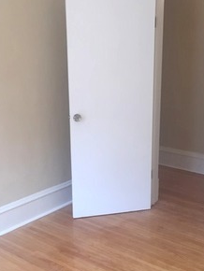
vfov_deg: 39.6
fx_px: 377
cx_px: 102
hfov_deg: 30.3
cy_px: 149
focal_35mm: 48
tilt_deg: -14.7
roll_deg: +0.7
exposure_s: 1/40
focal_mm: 4.15
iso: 40
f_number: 2.2
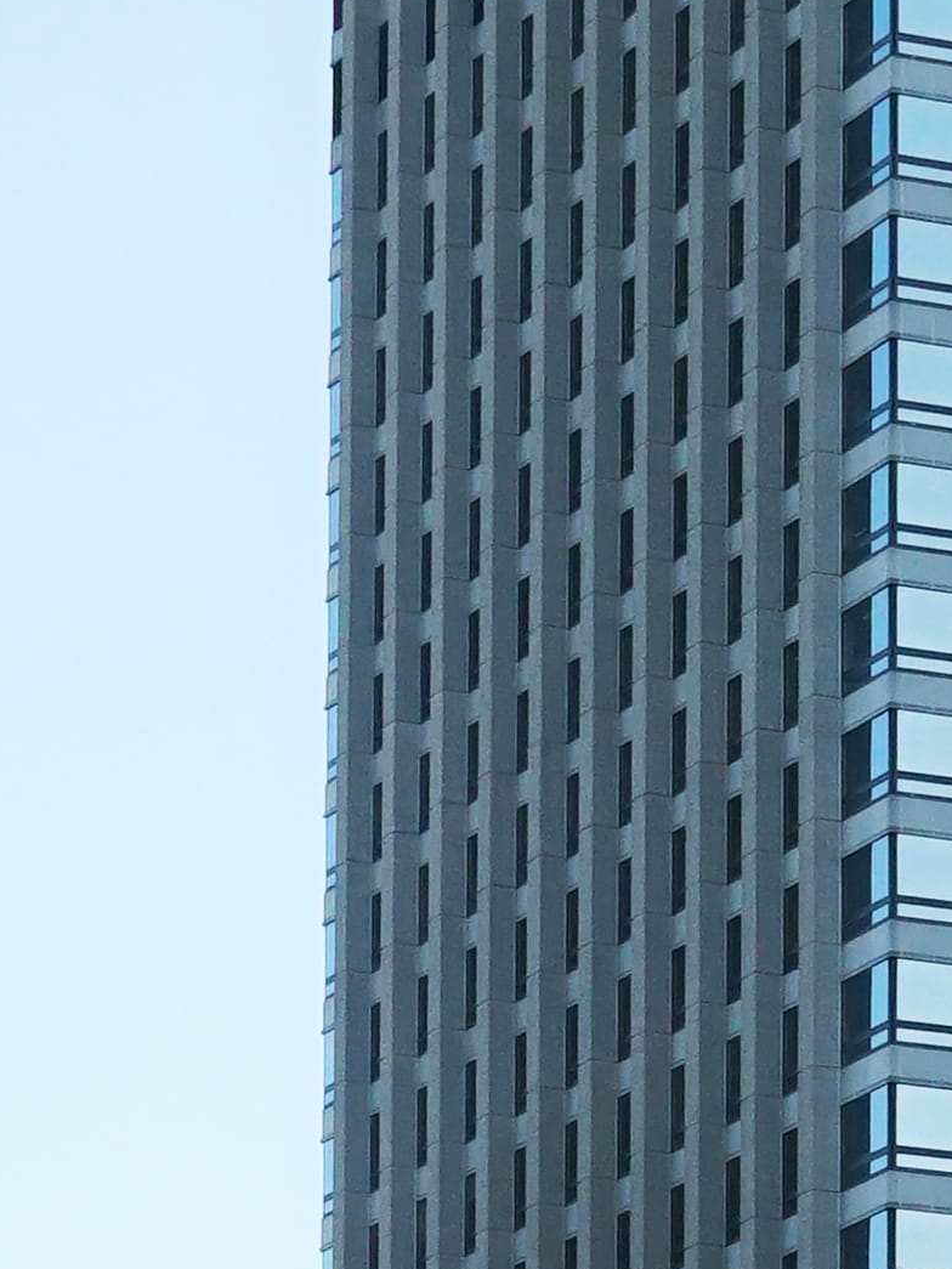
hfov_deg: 6.5
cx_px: 1155
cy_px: 564
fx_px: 8285
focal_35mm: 226
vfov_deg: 8.8
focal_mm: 42
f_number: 11
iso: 640
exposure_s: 1/320
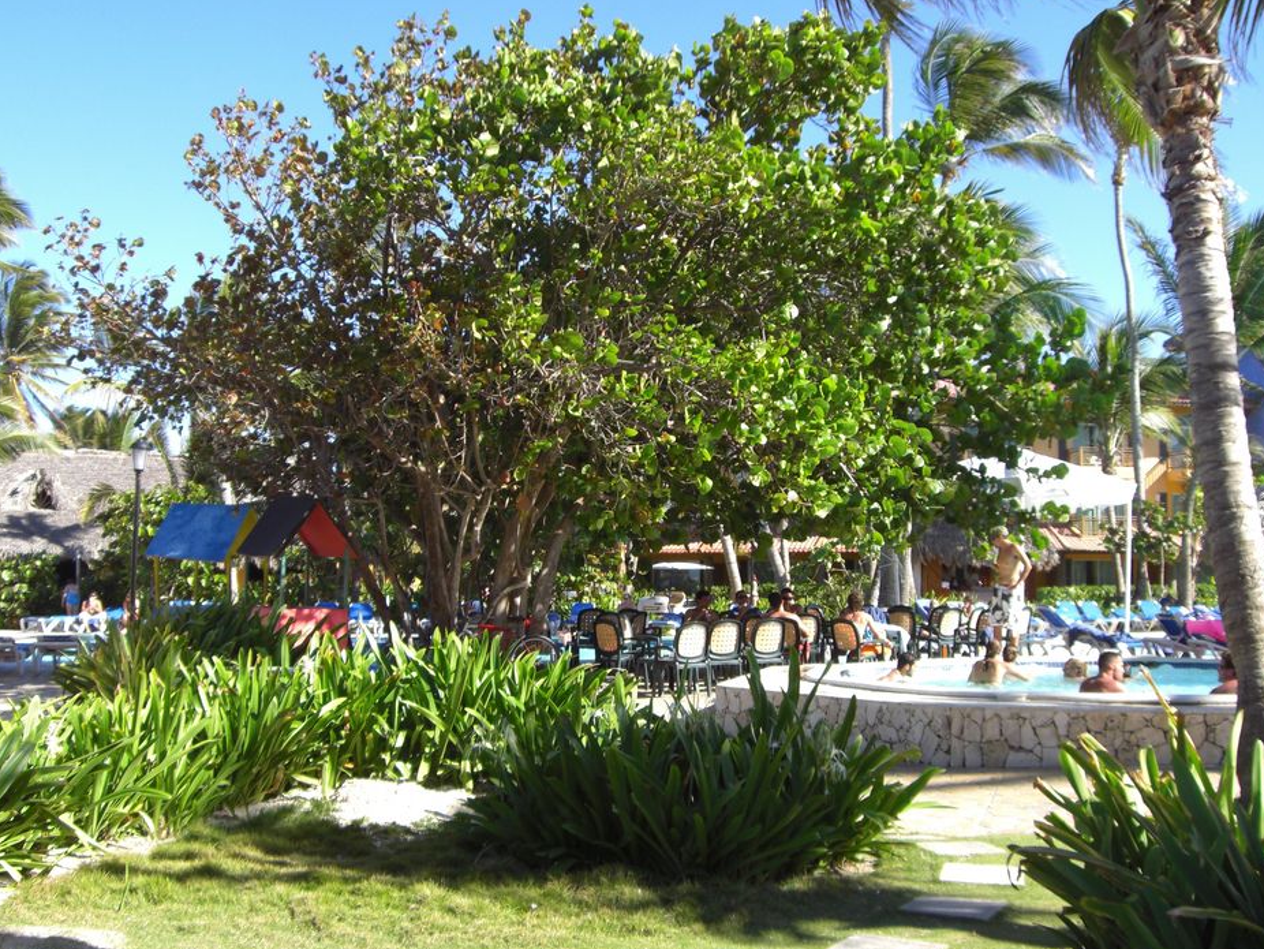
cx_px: 628
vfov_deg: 34.4
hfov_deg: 44.8
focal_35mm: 42
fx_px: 1534
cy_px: 467
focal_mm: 6.2
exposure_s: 1/400
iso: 64
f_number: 2.7
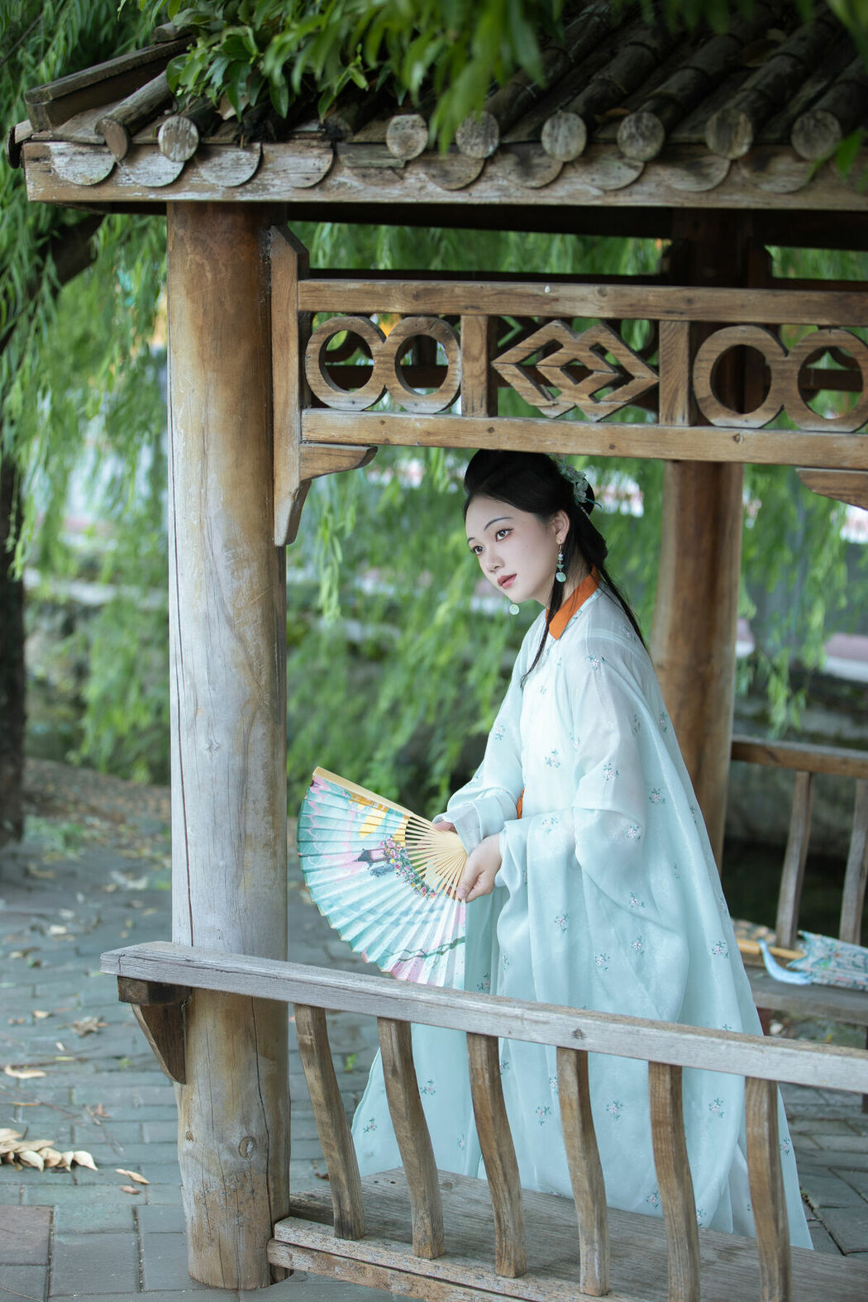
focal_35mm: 70
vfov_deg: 28.8
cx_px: 434
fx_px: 2531
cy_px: 651
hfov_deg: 19.5
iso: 100
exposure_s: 1/250
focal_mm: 70
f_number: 2.8
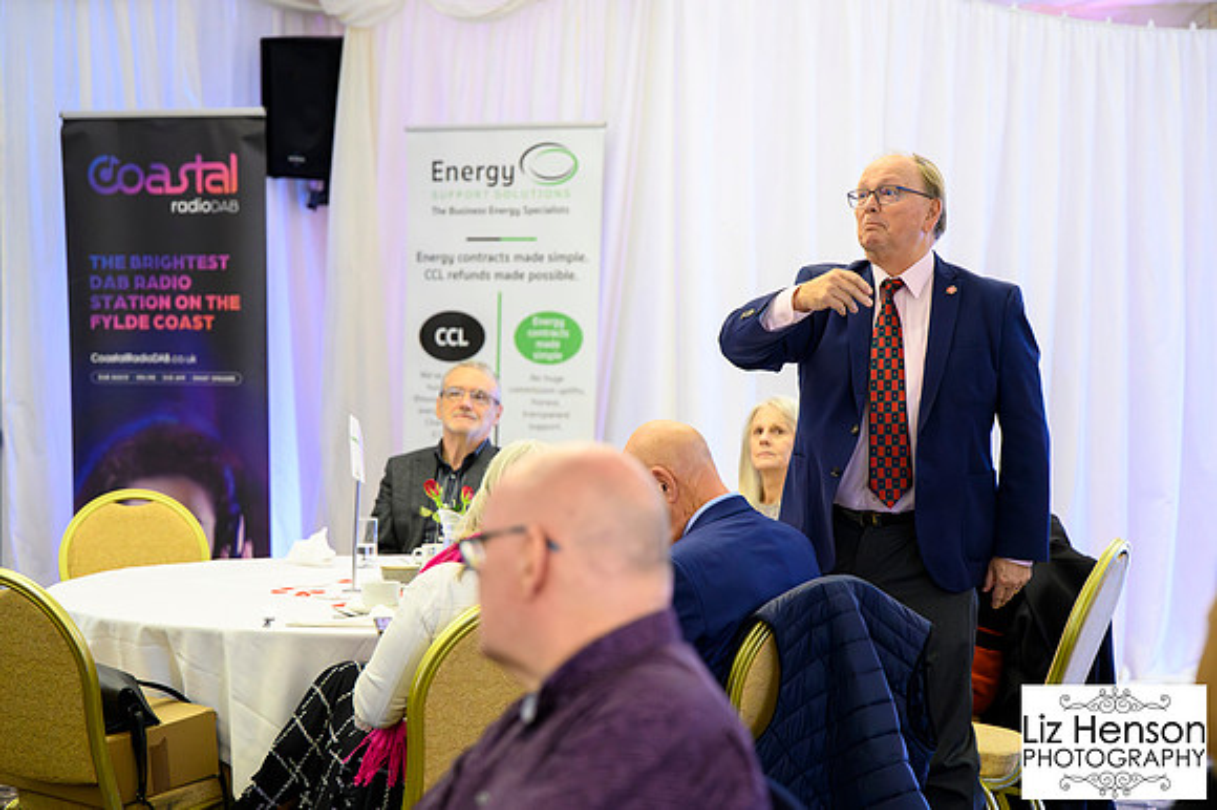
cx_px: 626
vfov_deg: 17.7
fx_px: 2608
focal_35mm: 77
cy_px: 393
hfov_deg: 26.3
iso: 12800
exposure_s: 1/200
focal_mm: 75
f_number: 2.8
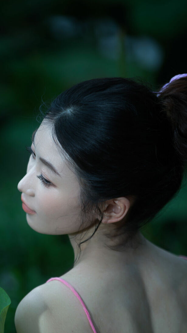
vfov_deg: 7.6
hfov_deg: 4.3
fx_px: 2513
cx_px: 33
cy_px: 180
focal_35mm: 285
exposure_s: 1/250
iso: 100
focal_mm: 190
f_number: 2.8
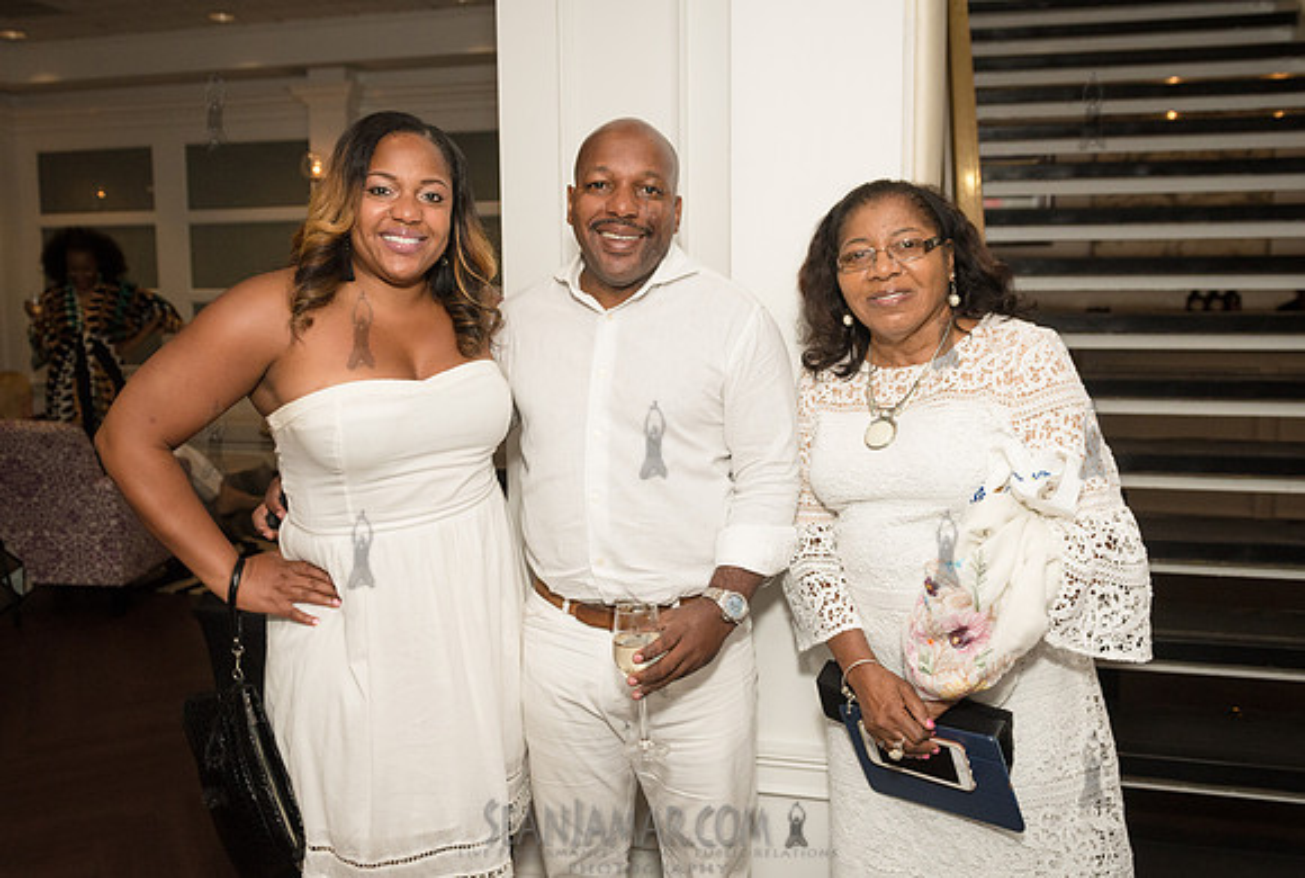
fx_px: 1112
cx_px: 640
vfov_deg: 43.0
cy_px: 392
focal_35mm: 31
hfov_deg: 60.8
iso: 1600
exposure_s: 1/640
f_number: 4
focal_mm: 26
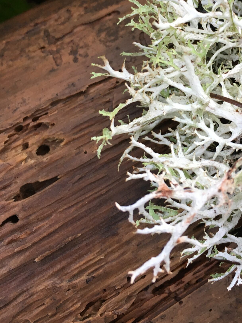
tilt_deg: -73.2
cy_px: 88
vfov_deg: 40.3
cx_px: 191
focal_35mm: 46
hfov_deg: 30.8
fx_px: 429
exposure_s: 1/30
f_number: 2.2
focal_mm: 4.15
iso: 50
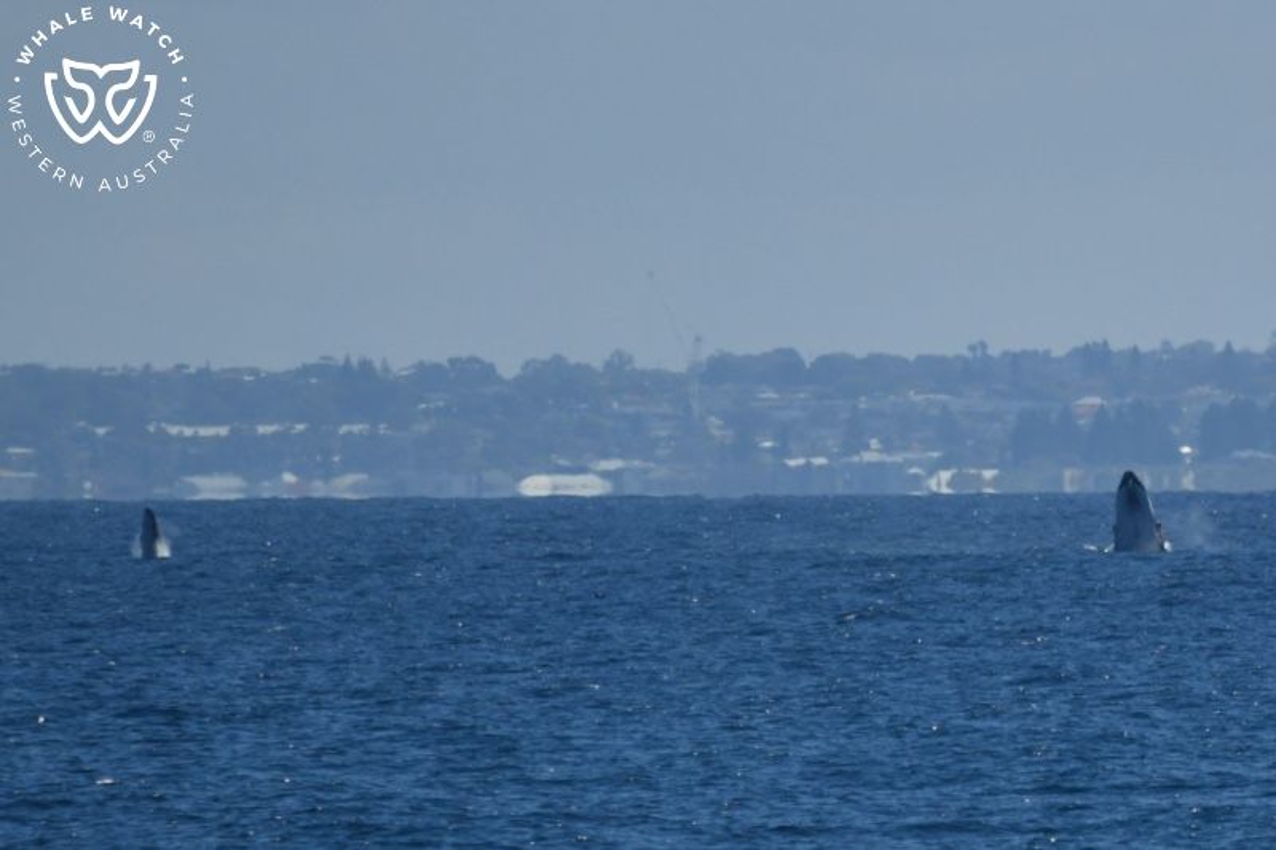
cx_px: 638
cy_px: 425
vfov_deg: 2.3
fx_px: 21261
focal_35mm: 600
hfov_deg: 3.4
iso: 640
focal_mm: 600
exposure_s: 1/8000
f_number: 6.3
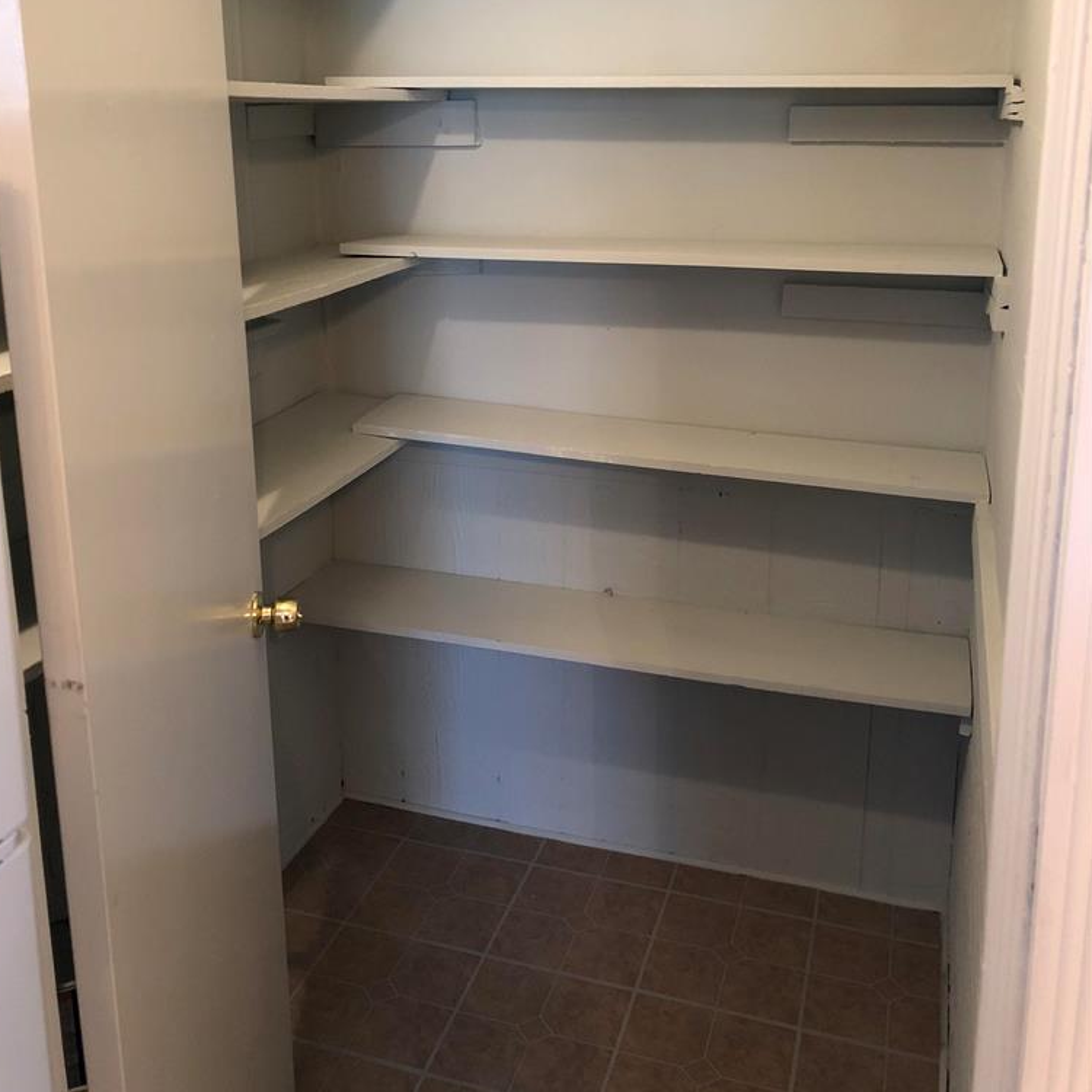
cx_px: 537
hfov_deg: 47.2
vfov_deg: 46.6
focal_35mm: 35
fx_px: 1249
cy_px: 381
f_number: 1.8
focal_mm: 3.99
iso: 100
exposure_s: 1/13
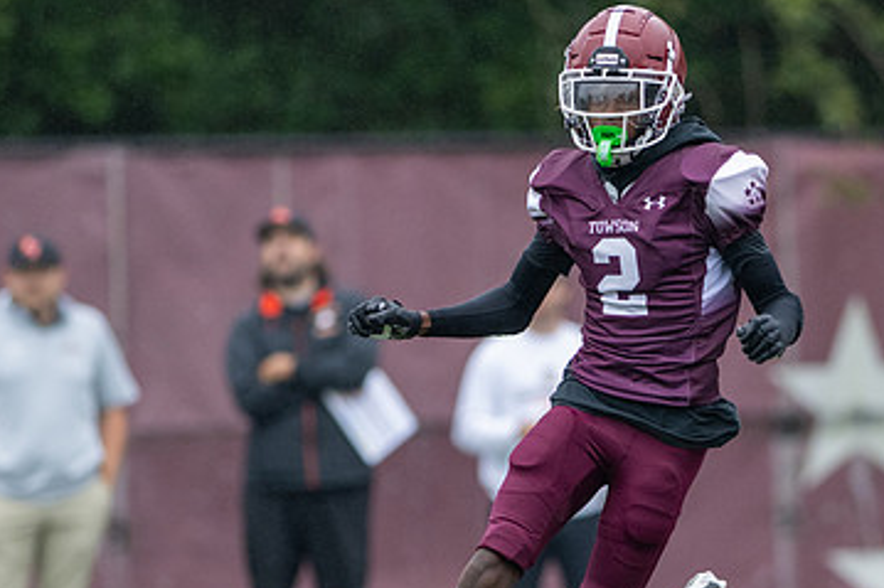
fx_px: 16959
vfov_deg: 2.0
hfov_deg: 3.0
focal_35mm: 691
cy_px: 450
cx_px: 572
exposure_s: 1/1250
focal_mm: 300
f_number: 2.8
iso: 1000
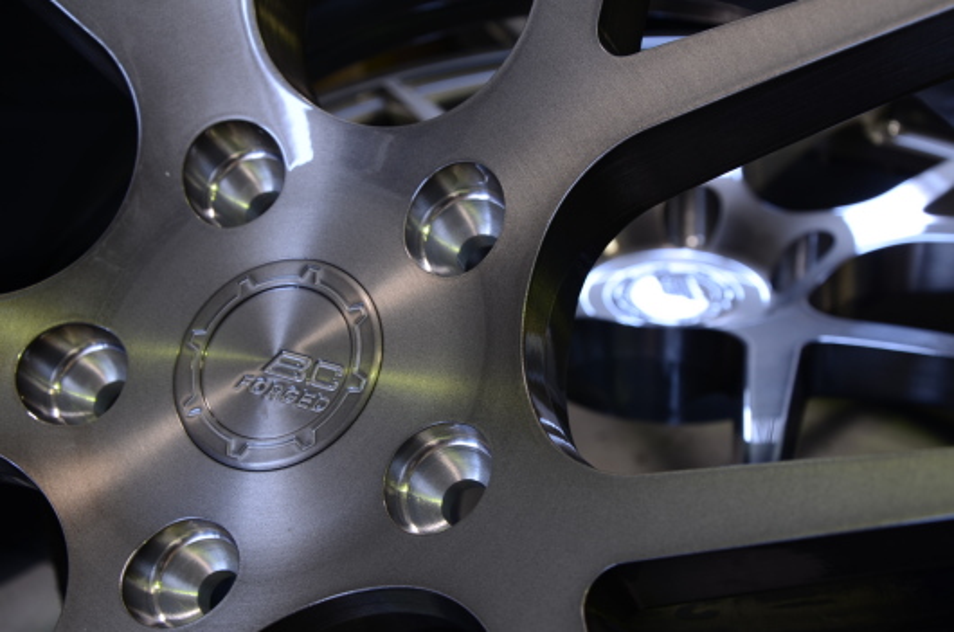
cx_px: 477
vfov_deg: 22.5
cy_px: 316
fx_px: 1587
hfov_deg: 33.5
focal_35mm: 60
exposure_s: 1/2.5
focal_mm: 40
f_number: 6.3
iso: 100
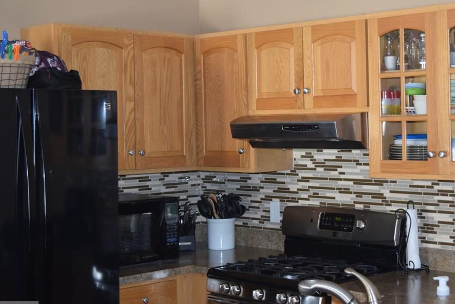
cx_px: 270
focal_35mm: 70
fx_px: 885
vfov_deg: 19.4
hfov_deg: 28.8
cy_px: 125
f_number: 4.8
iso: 900
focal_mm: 36
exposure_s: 1/60
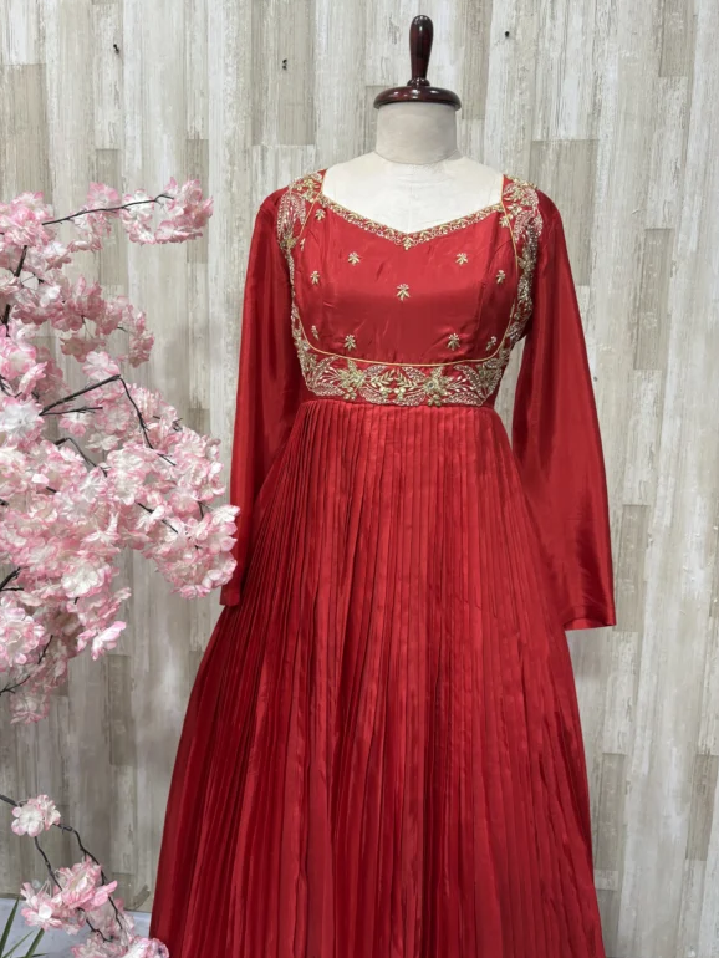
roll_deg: -2.1
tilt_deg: -7.8
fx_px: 747
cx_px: 348
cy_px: 468
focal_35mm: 27
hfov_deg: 51.4
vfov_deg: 65.3
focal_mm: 6
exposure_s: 1/50
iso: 80
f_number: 1.6
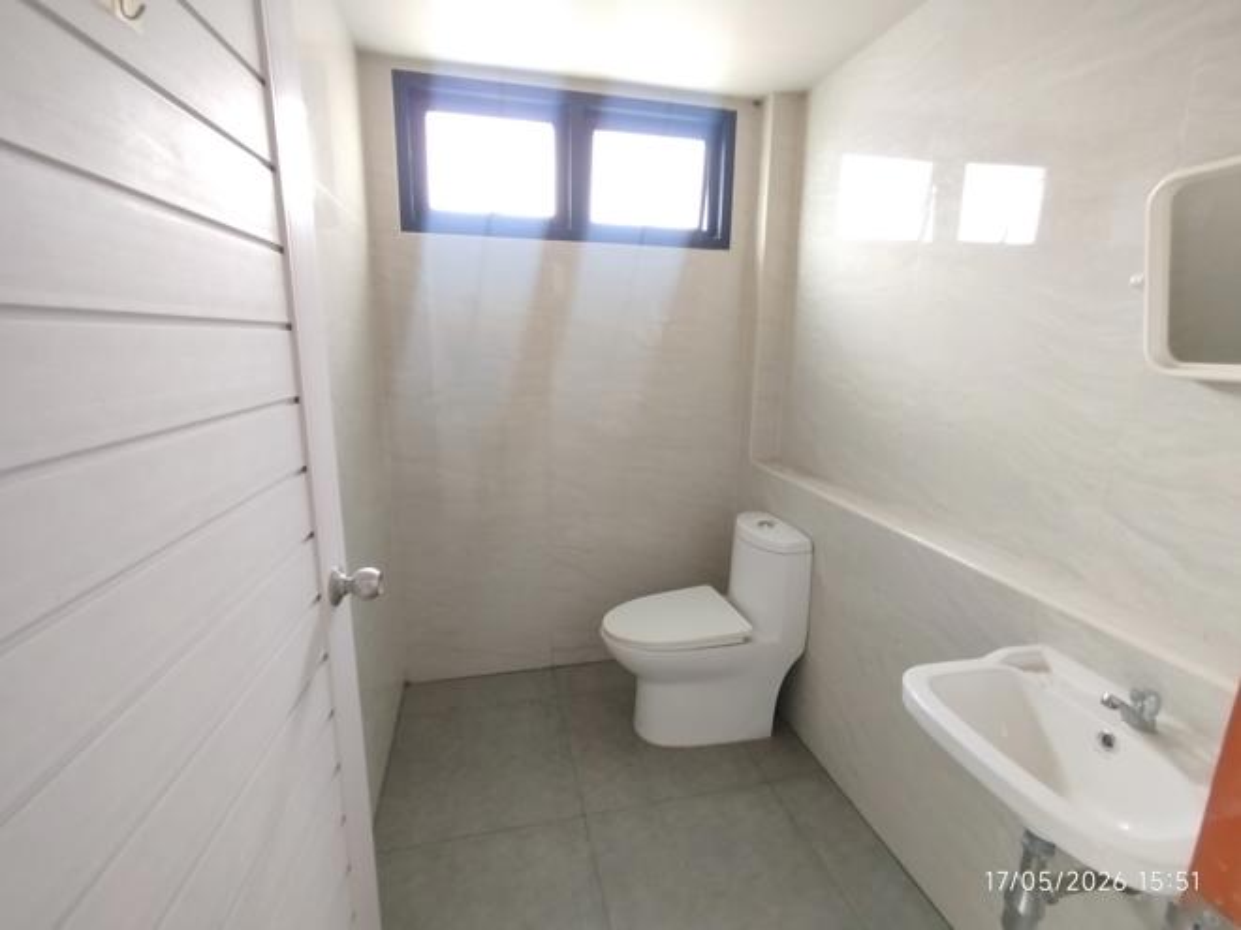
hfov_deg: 98.2
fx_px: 538
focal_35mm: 15
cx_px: 620
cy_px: 465
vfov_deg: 81.7
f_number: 2.2
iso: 250
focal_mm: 1.65
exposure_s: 1/20
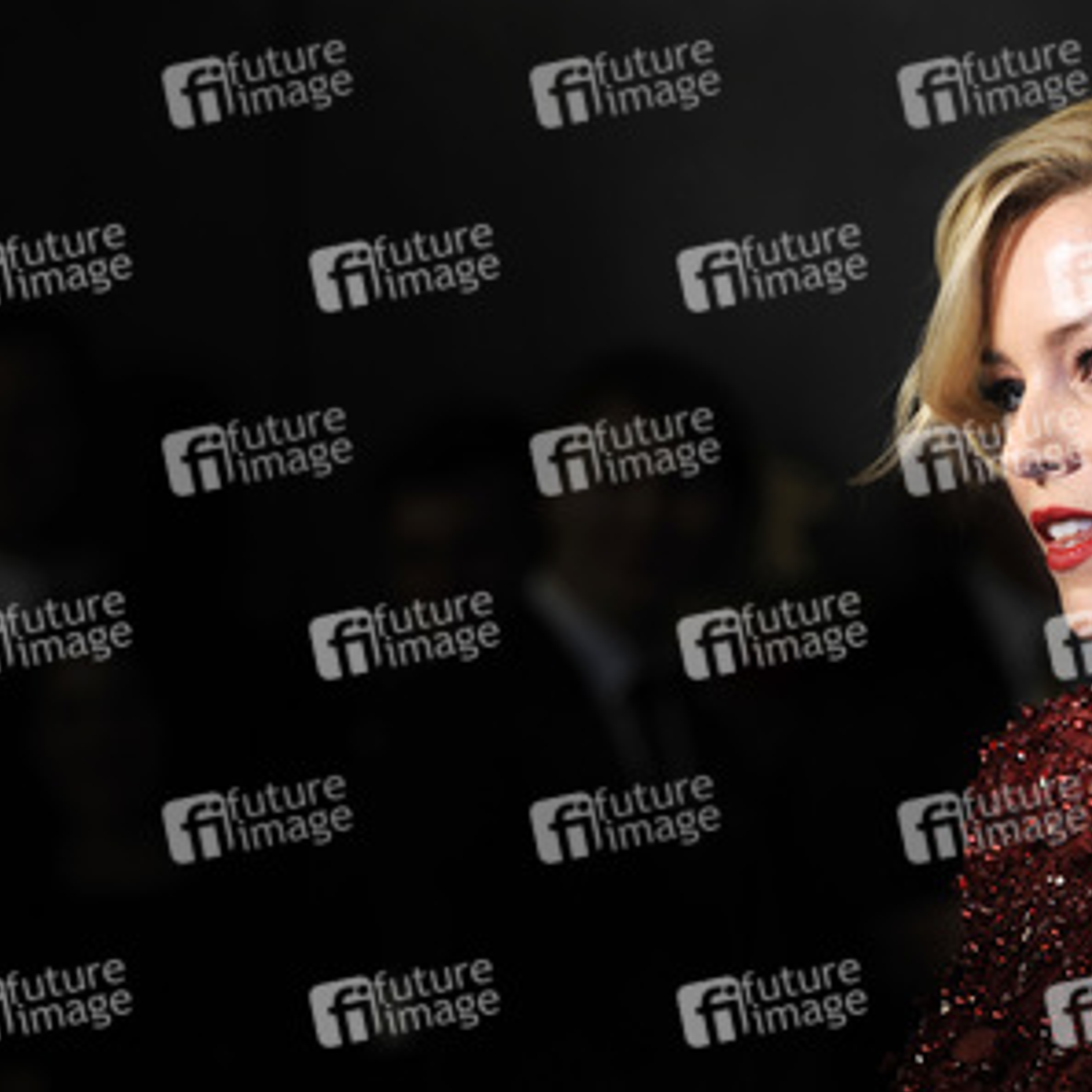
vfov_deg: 7.1
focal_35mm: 245
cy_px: 544
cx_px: 675
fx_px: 8744
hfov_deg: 7.1
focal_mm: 190
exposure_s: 1/200
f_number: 6.3
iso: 200
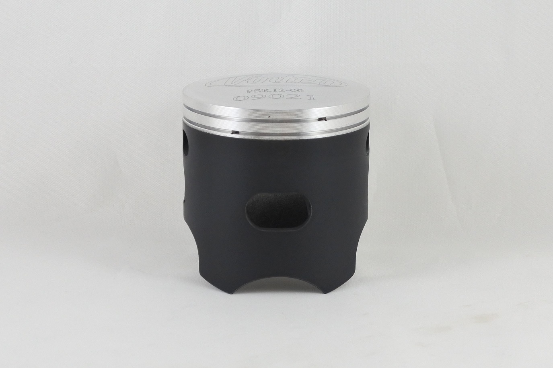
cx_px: 276
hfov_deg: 45.4
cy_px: 184
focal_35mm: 43
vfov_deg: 31.2
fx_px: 661
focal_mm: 16.1
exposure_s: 1/125
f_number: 4.5
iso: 450
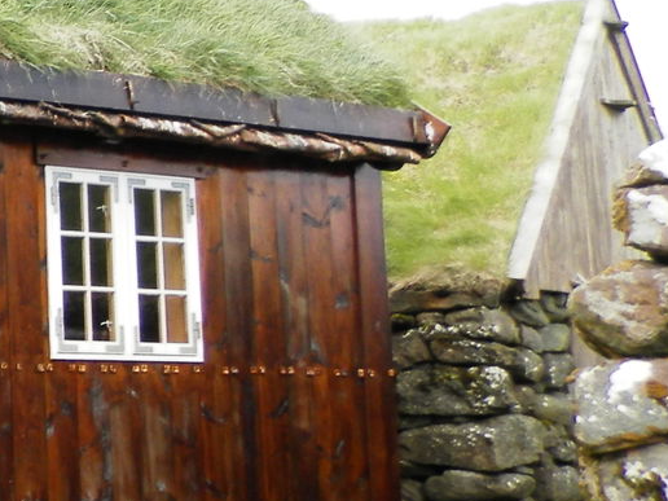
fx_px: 1795
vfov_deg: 15.8
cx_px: -478
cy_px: 136
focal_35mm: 93
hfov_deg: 17.6
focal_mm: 4.5
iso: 80
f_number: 8.7
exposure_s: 1/30
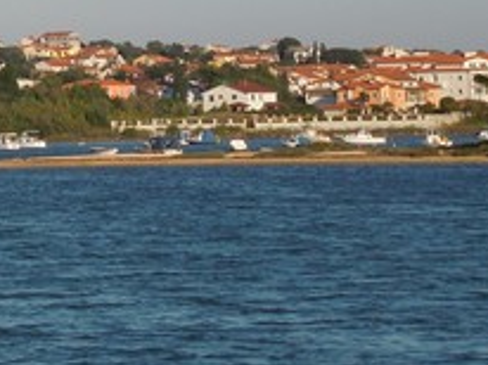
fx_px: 3337
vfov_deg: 6.2
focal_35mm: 237
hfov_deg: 8.1
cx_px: -348
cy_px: -14
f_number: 4.3
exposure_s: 1/800
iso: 100
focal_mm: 11
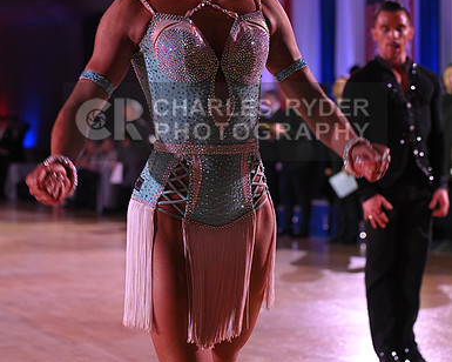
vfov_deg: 15.5
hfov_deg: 19.4
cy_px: 122
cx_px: 226
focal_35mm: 99
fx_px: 1324
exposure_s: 1/200
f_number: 4.5
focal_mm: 70
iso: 1600
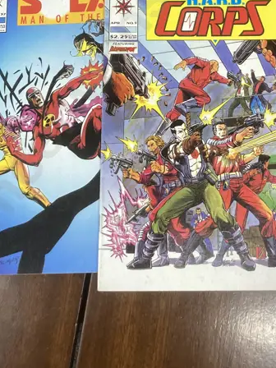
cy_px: 11
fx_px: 680
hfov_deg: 22.9
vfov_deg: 28.6
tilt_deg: -69.4
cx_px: 145
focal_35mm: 64
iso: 50
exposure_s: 1/50
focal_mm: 3.99
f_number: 1.8
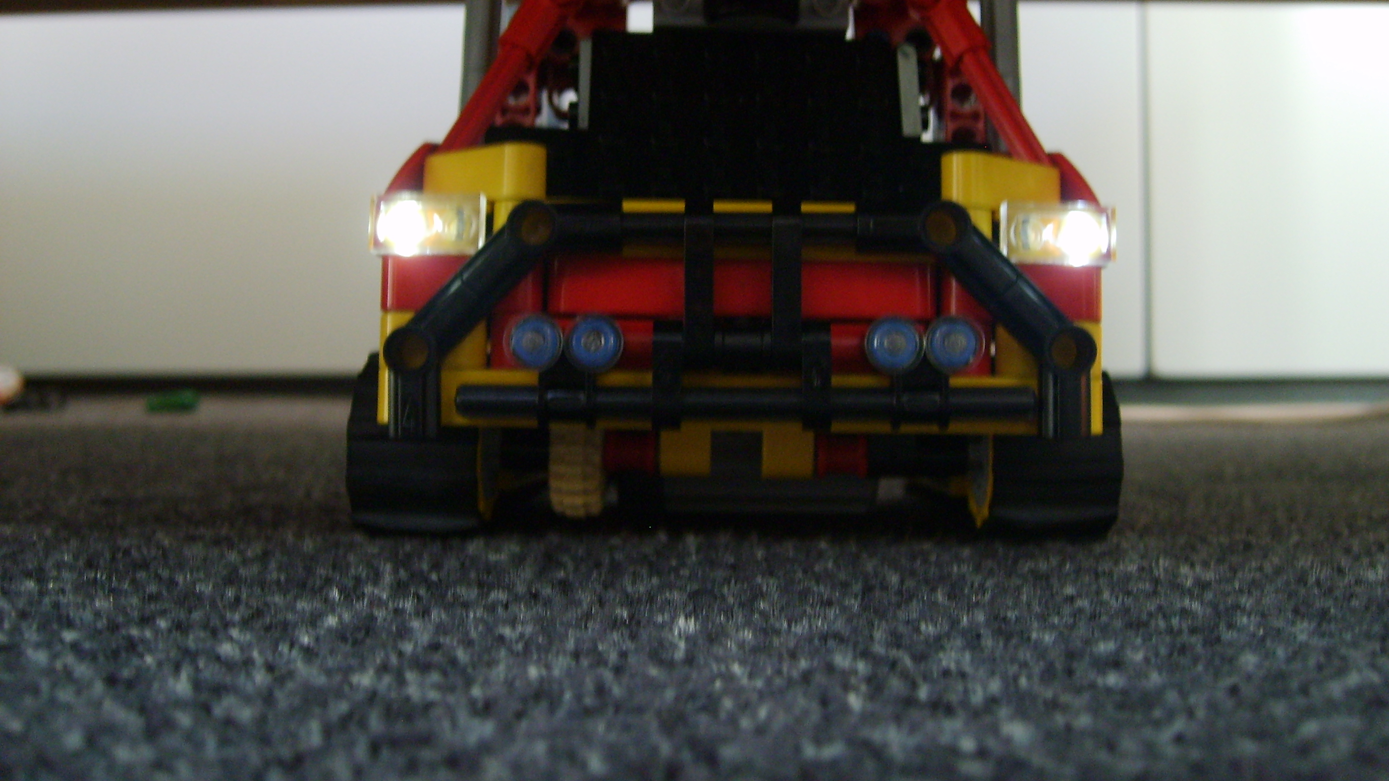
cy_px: 337
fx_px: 1436
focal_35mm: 39
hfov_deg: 51.6
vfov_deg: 30.4
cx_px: 710
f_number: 2.8
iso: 139
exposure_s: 1/15
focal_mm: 5.8
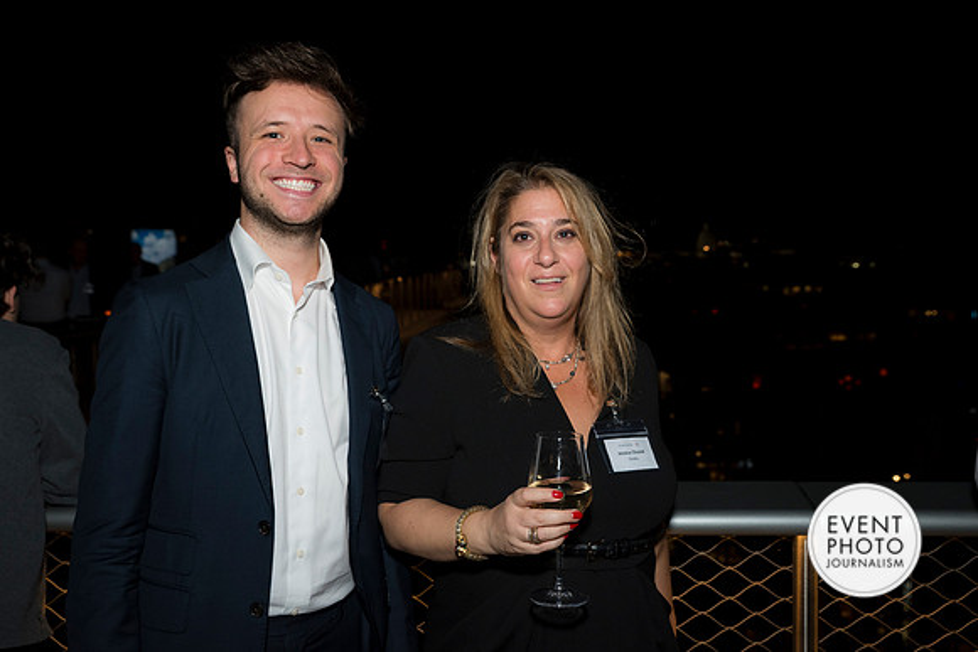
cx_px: 489
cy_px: 326
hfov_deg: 53.1
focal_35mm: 36
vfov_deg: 36.9
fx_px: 978
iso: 800
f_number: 5
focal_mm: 36
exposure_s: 1/125
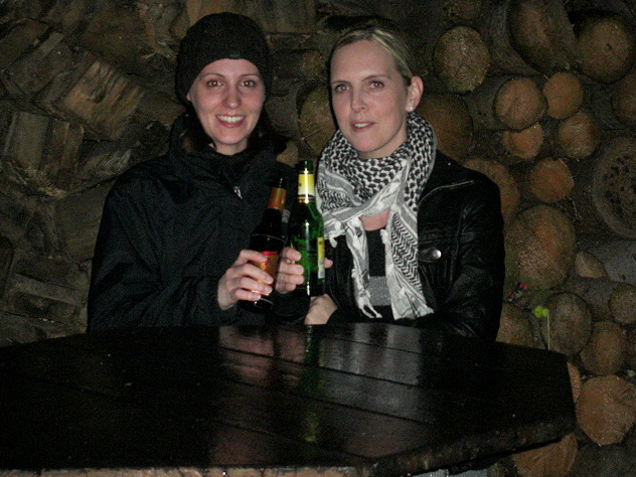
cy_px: 238
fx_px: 2113
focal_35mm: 115
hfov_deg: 17.1
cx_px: 319
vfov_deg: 12.9
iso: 200
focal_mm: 23.7
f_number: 5.1
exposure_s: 1/60
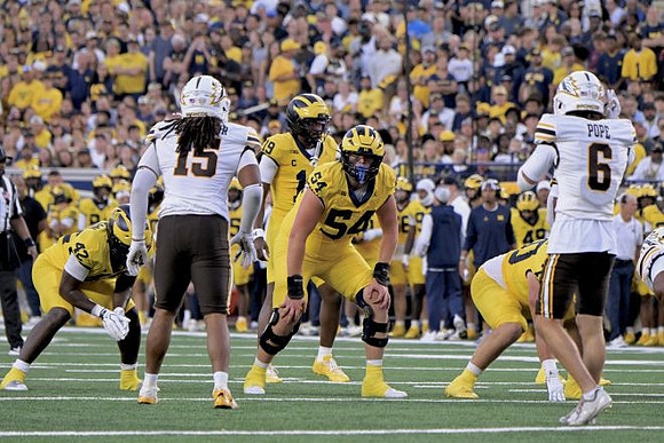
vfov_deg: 5.1
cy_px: 222
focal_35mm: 270
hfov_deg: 7.6
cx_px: 332
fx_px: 4981
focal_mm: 270
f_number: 5.6
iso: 3200
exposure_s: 1/1000
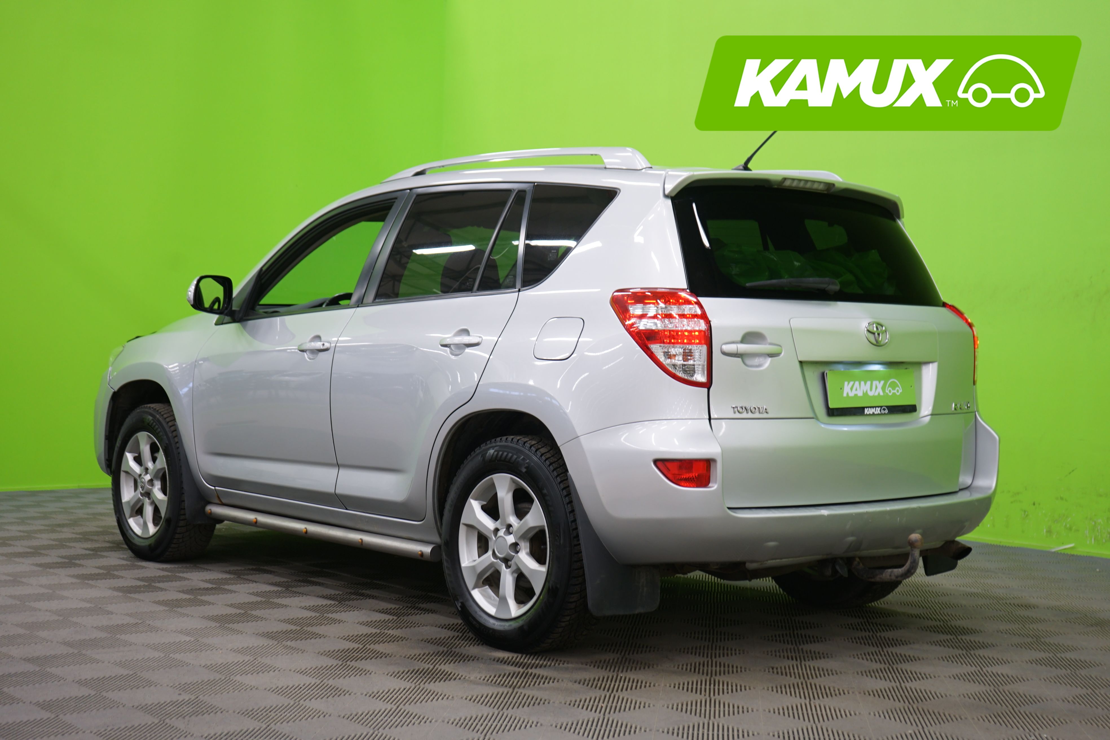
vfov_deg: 27.0
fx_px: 1542
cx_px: 555
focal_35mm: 50
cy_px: 370
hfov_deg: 39.6
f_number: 4.5
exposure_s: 1/8
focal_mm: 50
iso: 400
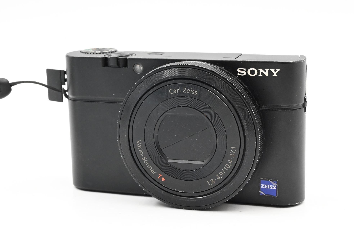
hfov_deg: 27.0
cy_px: 118
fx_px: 737
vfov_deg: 18.2
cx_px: 177
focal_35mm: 75
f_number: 16
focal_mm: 50
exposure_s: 1/100
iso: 3200
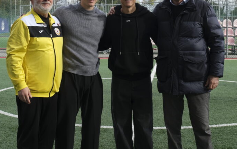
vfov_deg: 17.7
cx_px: 118
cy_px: 33
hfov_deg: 28.2
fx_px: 472
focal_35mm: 73
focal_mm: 32.1
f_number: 5.6
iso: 160
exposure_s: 1/250
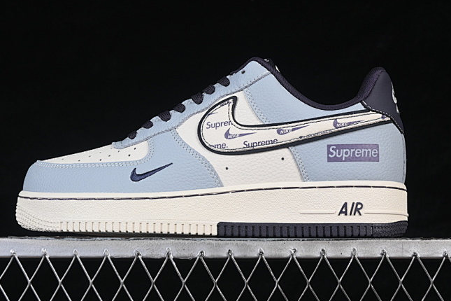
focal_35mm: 93
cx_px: 218
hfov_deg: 21.9
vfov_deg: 14.7
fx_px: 1165
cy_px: 121
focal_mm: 50
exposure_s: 1/80
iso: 160
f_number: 8
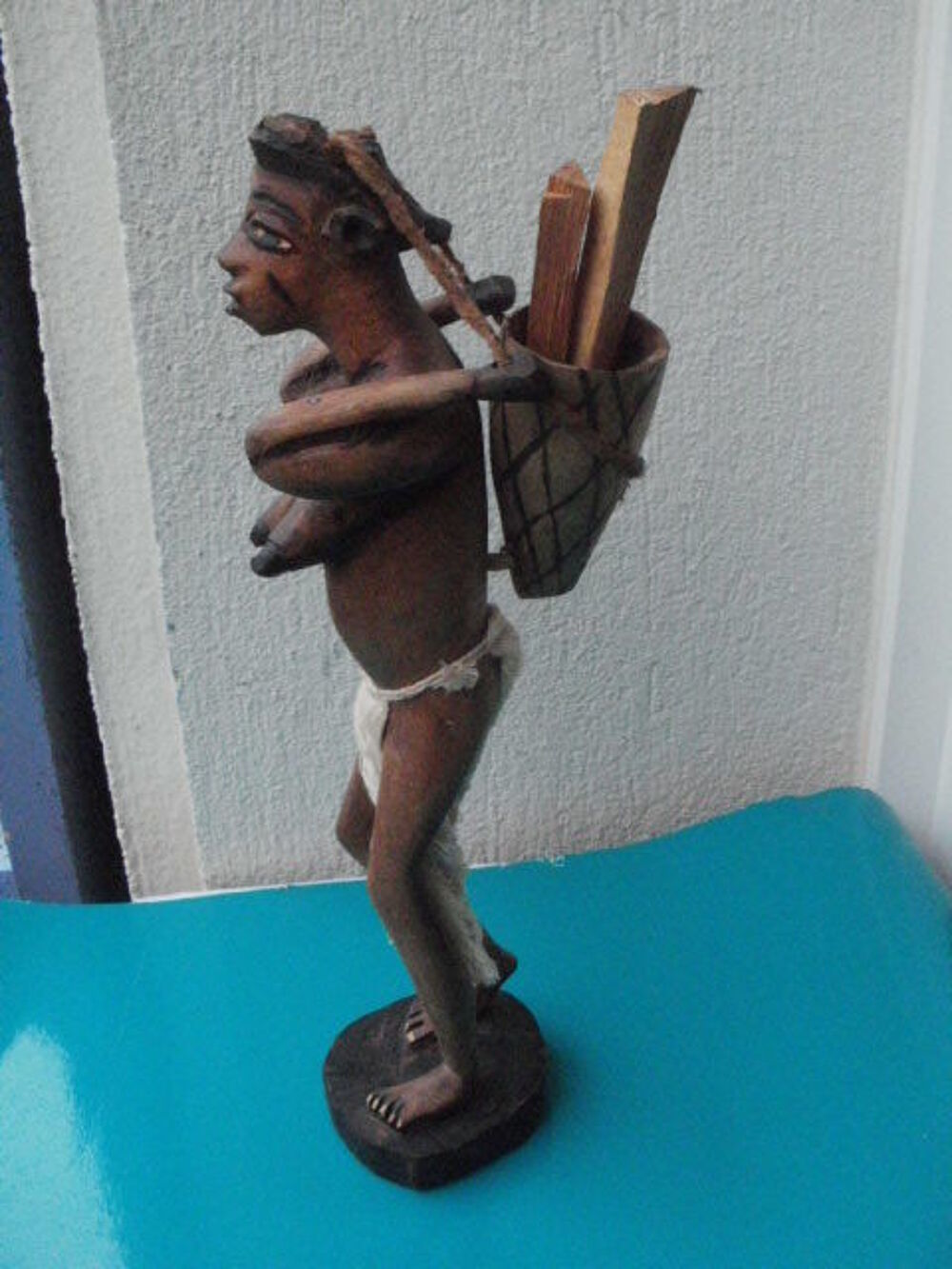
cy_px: 634
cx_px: 476
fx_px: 1320
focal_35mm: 36
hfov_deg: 39.7
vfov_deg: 51.4
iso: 800
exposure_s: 1/125
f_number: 5.6
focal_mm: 6.3
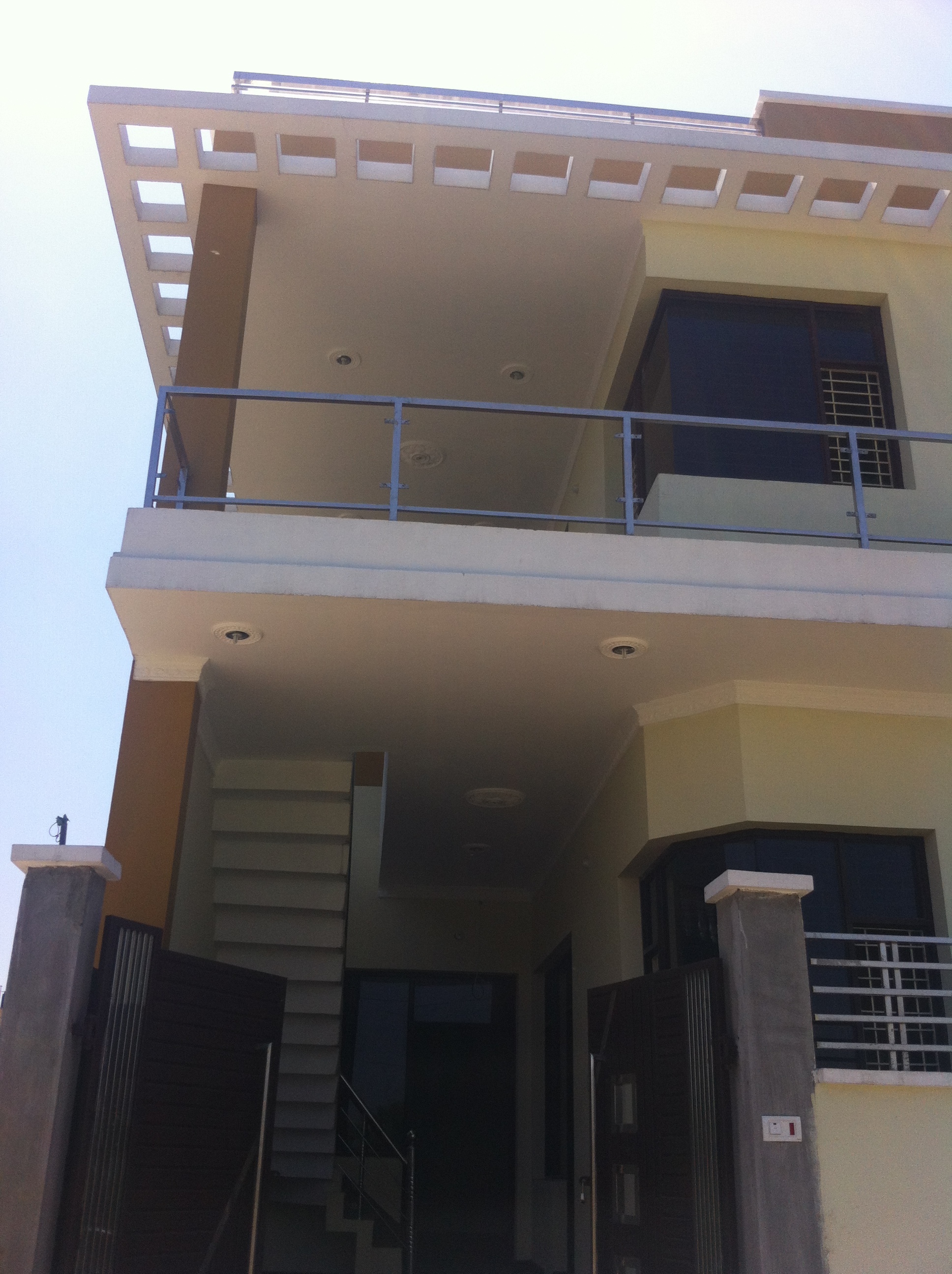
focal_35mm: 35
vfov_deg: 52.7
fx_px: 1287
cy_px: 637
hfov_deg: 40.6
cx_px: 476
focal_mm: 3.85
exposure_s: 1/1077
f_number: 2.8
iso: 80
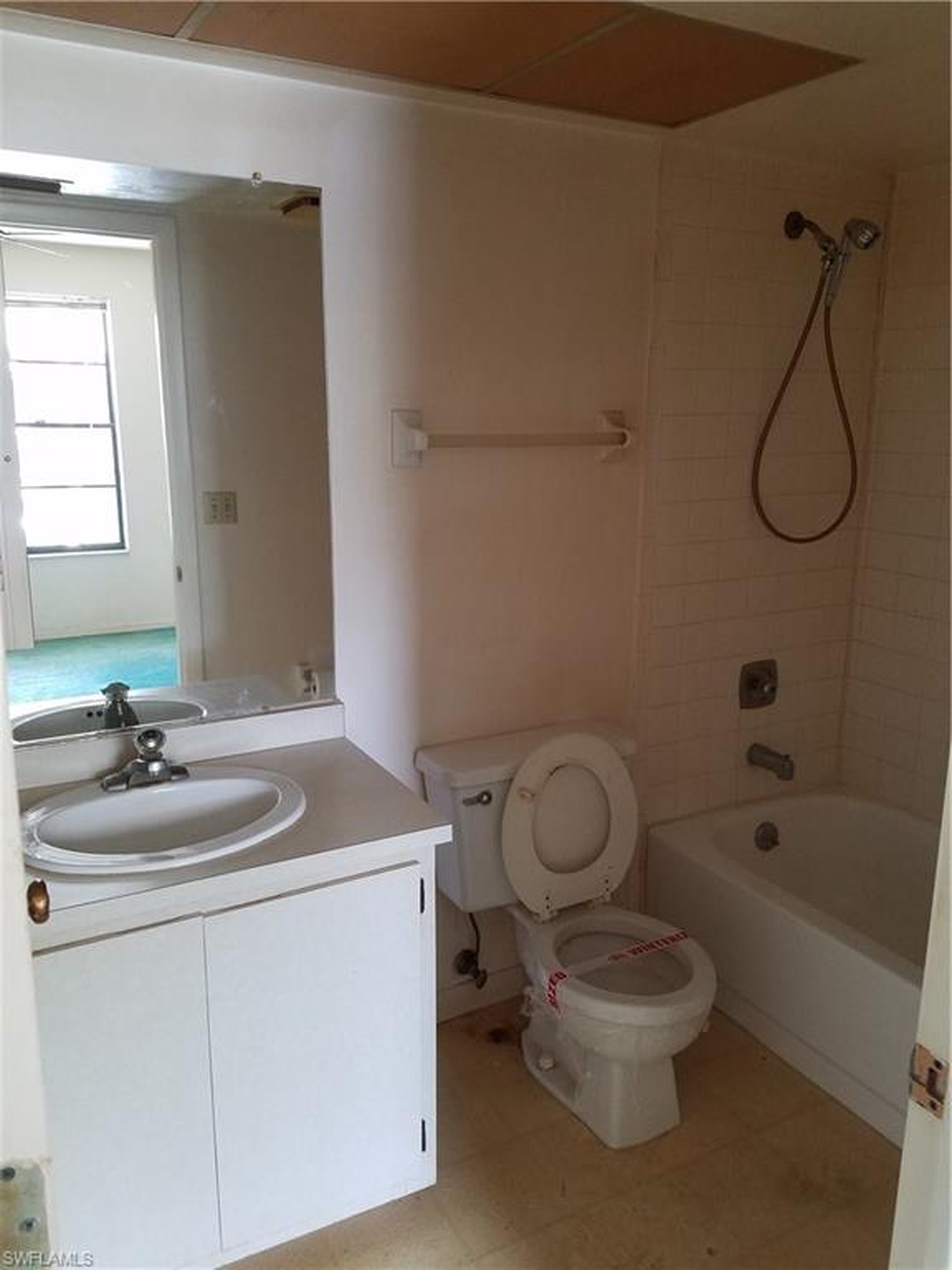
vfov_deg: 67.3
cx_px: 476
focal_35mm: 26
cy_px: 635
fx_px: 953
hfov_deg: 53.1
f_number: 1.7
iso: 125
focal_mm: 4.2
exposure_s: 1/25
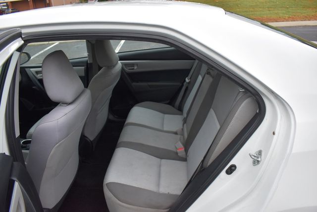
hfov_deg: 67.4
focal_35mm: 27
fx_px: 238
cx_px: 158
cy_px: 106
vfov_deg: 48.0
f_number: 4
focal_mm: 18
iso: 400
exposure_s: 1/250
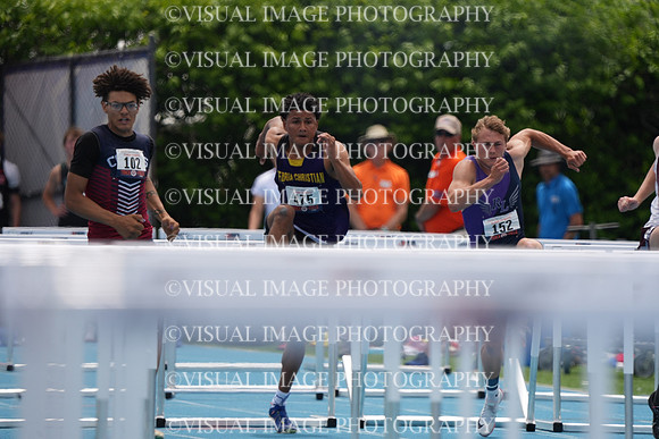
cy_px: 220
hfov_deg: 3.4
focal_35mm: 600
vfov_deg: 2.3
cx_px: 330
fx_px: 10985
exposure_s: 1/2500
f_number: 6.3
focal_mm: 600
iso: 500
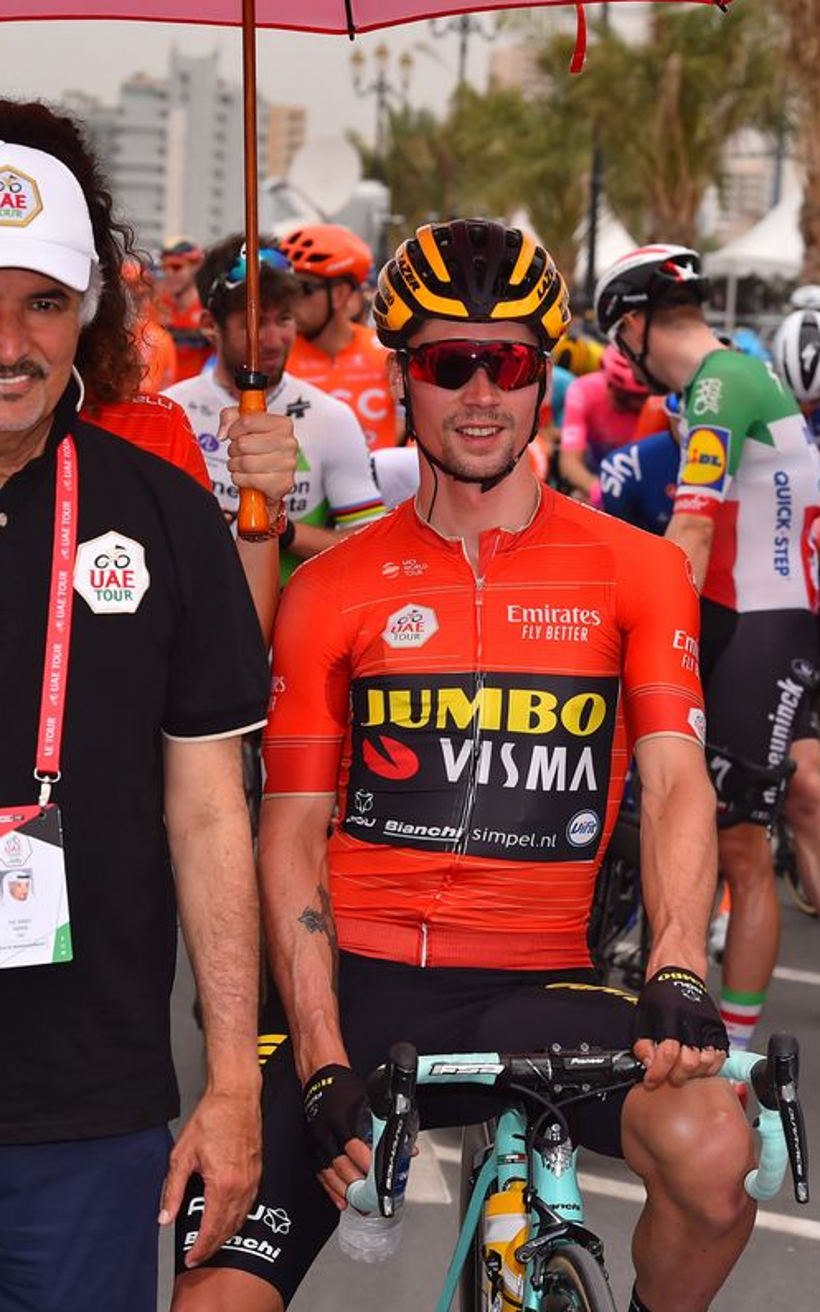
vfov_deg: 17.4
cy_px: 654
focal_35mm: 120
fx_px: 4290
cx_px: 521
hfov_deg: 10.9
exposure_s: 1/1250
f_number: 6.3
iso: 200
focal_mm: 78
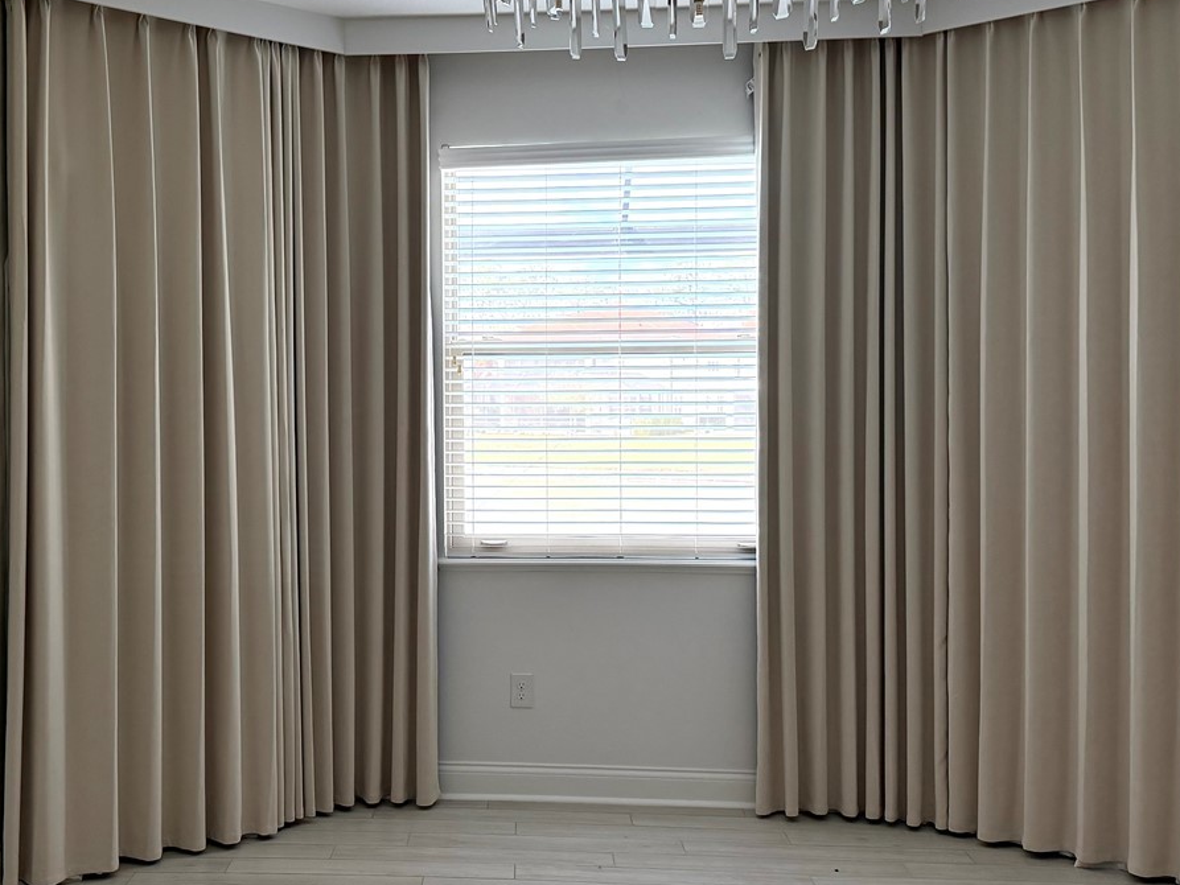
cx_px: 386
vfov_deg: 33.5
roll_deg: +0.2
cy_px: 371
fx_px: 1466
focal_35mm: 43
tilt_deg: +0.3
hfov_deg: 43.2
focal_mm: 6.76
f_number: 1.78
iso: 200
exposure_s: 1/143
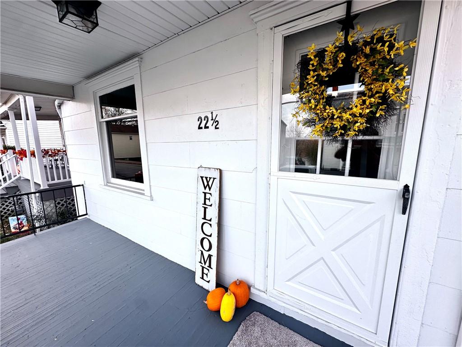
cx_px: 231
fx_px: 187
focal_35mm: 14
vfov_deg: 85.7
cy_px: 174
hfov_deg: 102.1
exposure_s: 1/155
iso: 40
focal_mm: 2.22
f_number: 2.2
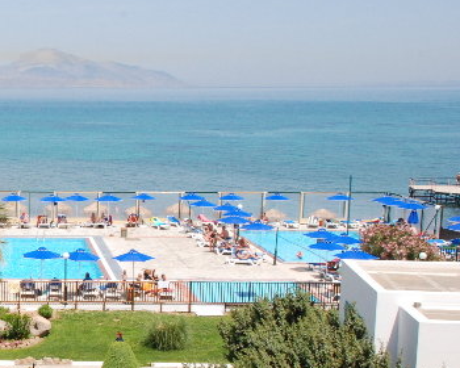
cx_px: -43
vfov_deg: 21.4
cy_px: 254
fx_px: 967
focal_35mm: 71
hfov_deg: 24.9
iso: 640
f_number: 16
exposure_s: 1/250
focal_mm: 22
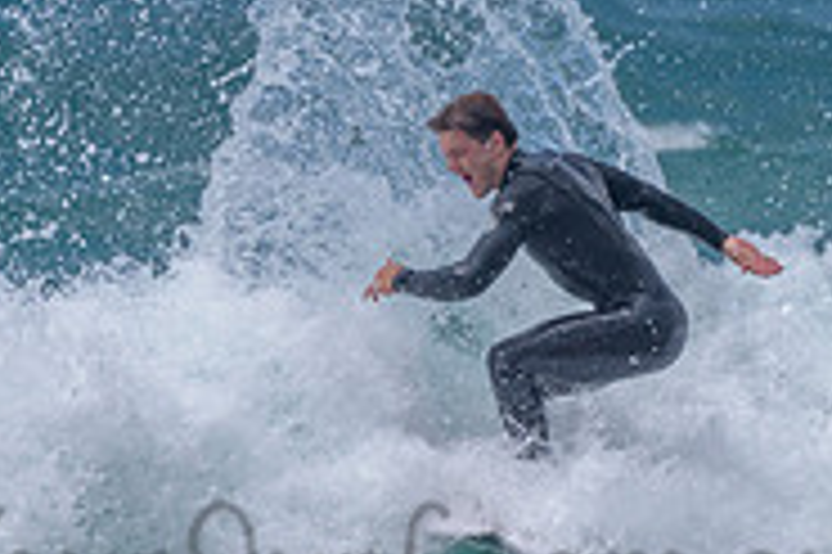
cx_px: 530
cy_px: 294
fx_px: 46203
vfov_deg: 0.7
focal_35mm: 2001
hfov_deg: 1.0
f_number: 5.6
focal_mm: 500
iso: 125
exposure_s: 1/2000
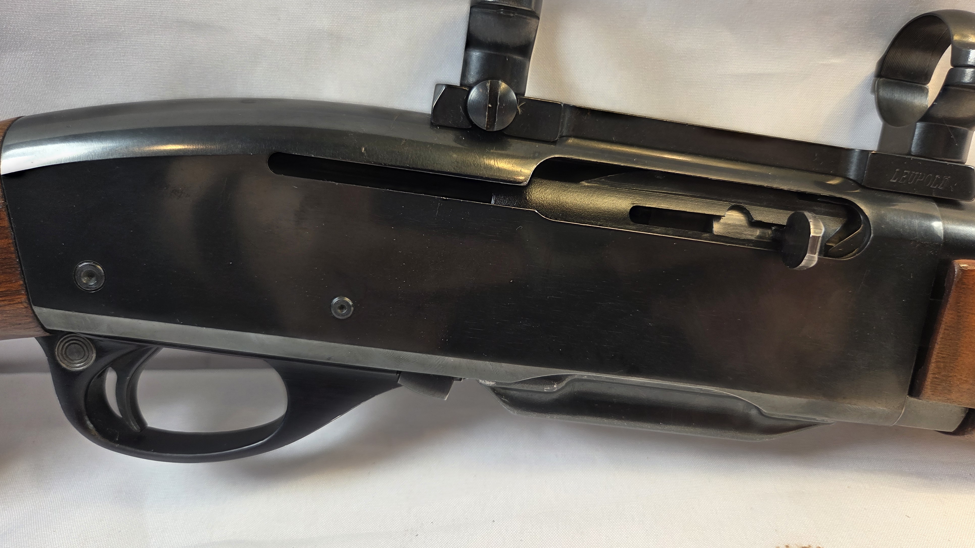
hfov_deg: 71.9
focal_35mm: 26
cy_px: 265
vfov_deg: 44.4
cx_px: 493
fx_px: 672
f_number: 1.8
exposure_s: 1/120
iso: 64
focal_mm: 5.4
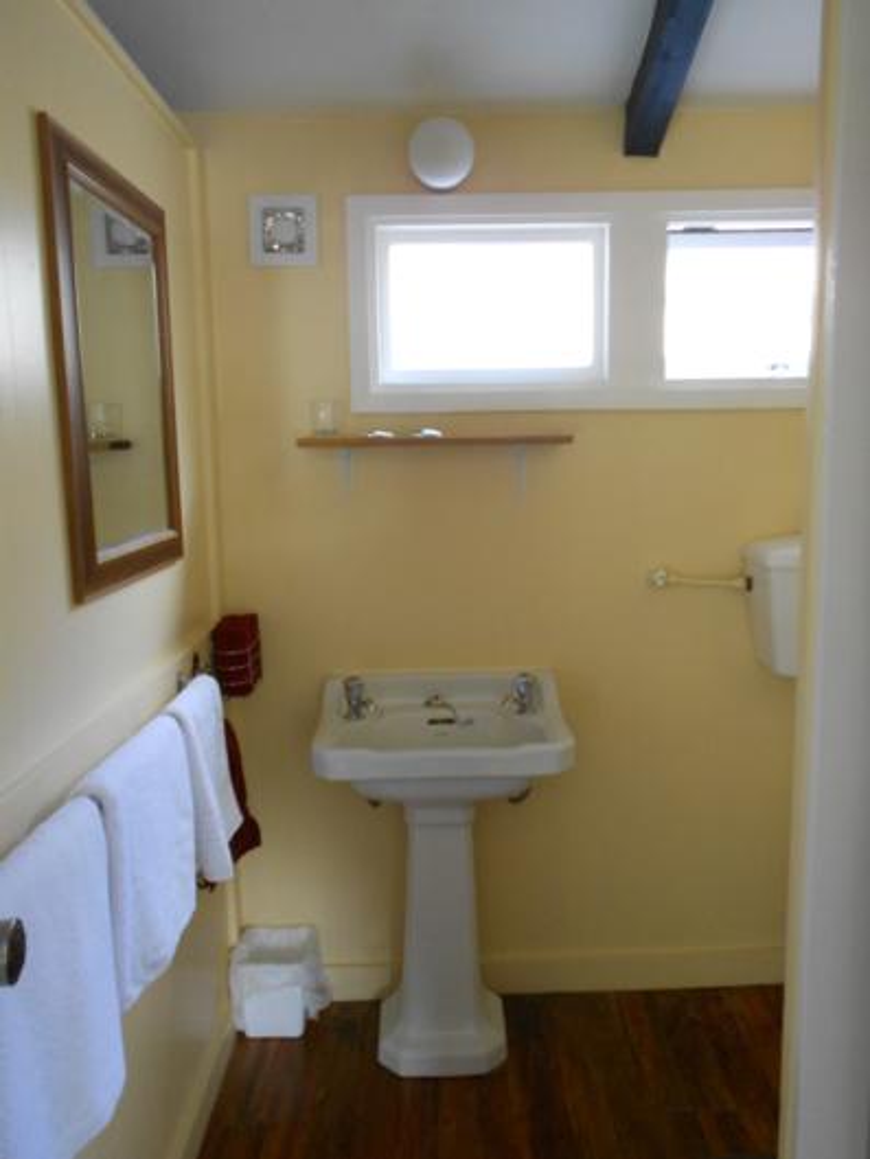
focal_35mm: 29
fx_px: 971
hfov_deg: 48.2
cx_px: 435
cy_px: 580
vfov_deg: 61.6
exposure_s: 1/30
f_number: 3.4
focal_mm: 5.3
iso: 320
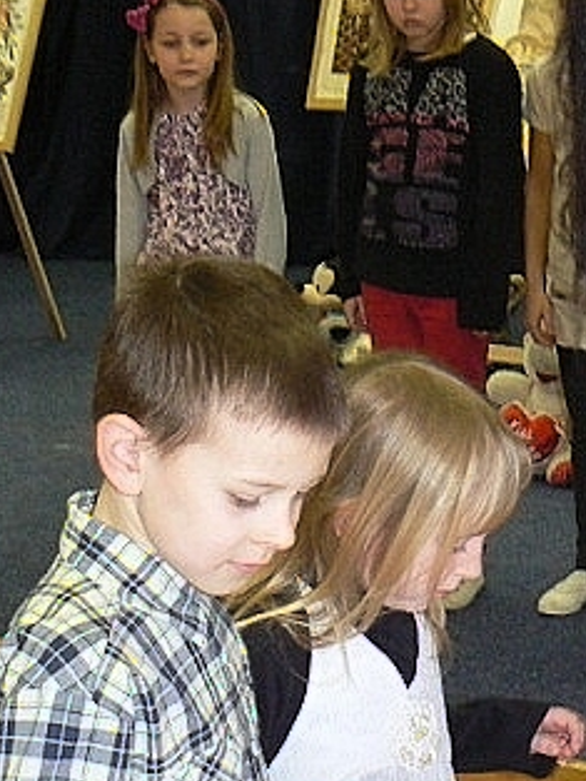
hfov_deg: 15.6
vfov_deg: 20.8
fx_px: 2120
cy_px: 494
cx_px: 526
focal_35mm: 94
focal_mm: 7.6
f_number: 2.8
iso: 200
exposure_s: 1/30
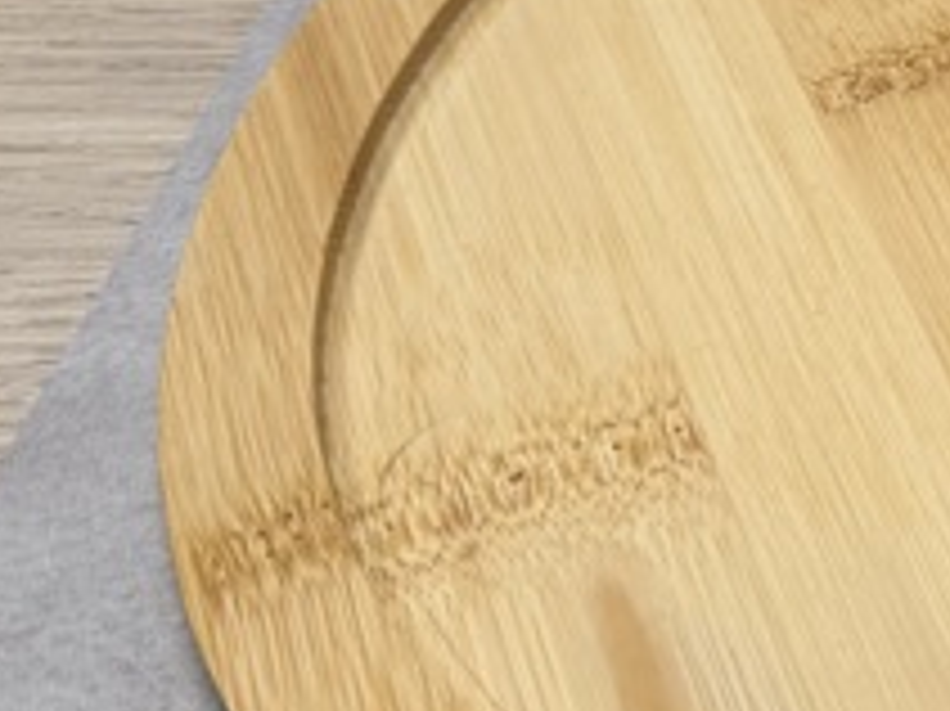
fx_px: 3127
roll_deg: -3.1
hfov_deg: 14.5
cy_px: -234
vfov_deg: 12.5
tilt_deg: -35.5
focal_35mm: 114
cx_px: 1859
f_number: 1.78
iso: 80
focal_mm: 6.76
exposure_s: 1/100
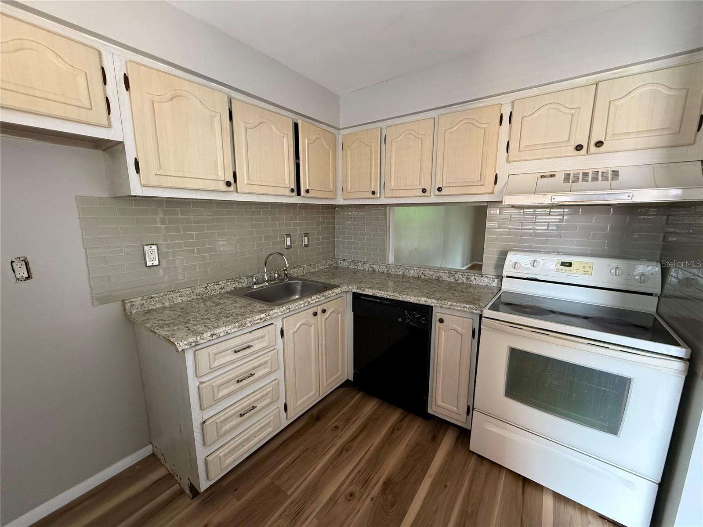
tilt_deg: -9.8
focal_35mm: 14
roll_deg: -0.4
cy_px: 264
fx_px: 284
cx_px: 352
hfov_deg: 102.1
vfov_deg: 85.7
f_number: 2.2
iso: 640
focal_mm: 2.22
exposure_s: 1/60
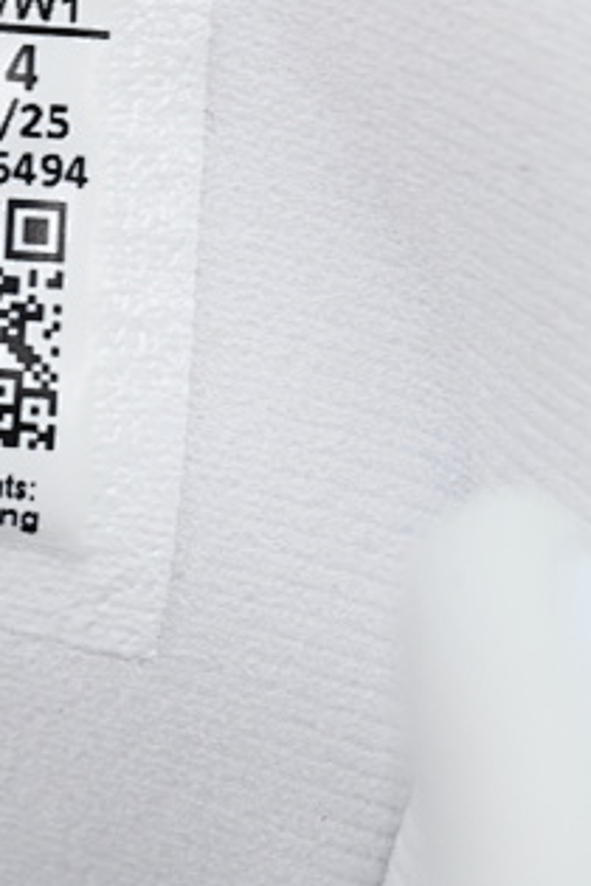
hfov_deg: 4.5
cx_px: -231
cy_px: 221
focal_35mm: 305
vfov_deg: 6.7
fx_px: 7510
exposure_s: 1/100
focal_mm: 120
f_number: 10
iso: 400
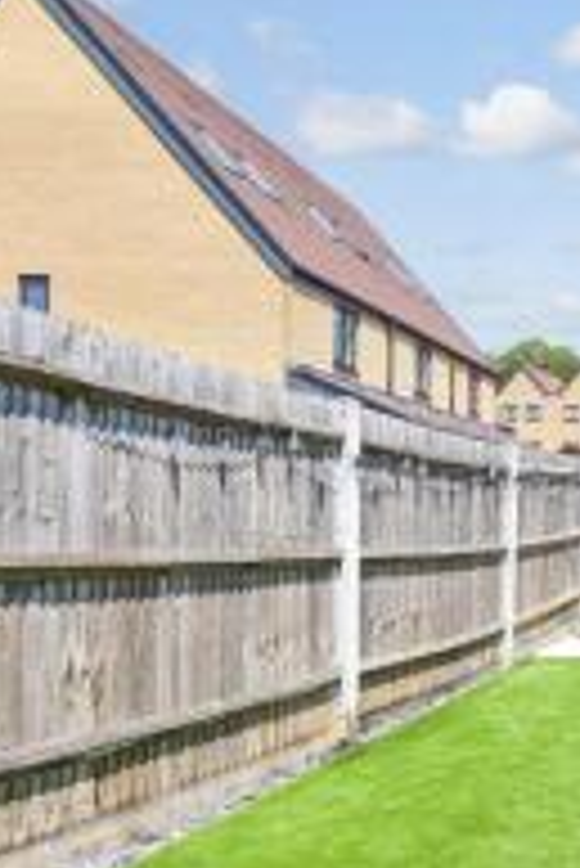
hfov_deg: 29.1
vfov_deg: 51.5
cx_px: 755
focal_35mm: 37
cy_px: 519
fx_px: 892
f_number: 8
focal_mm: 10
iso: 320
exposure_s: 1/640
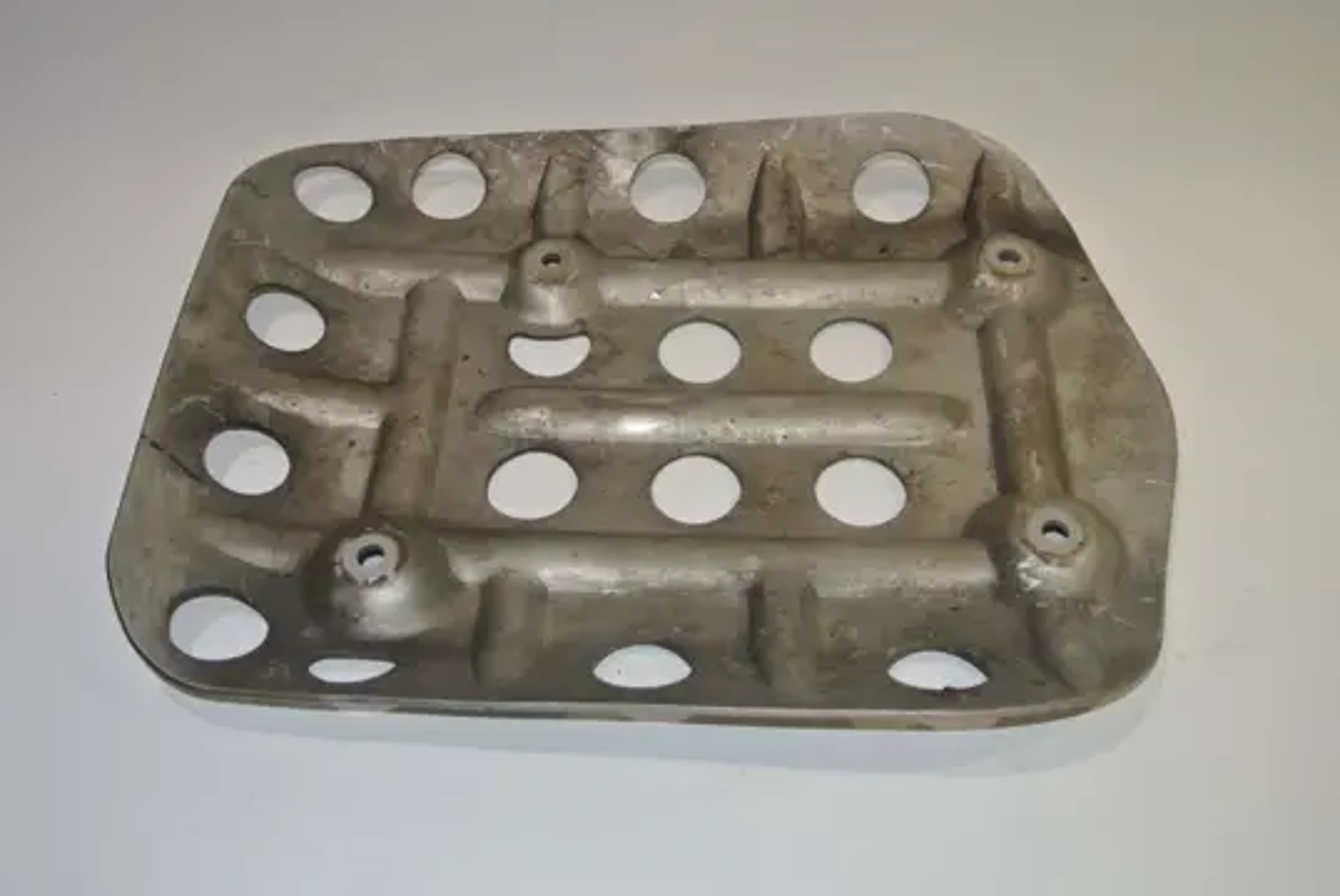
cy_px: 448
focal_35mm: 39
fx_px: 1453
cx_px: 670
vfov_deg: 34.3
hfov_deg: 49.5
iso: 200
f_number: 4
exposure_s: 1/60
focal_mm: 14.5
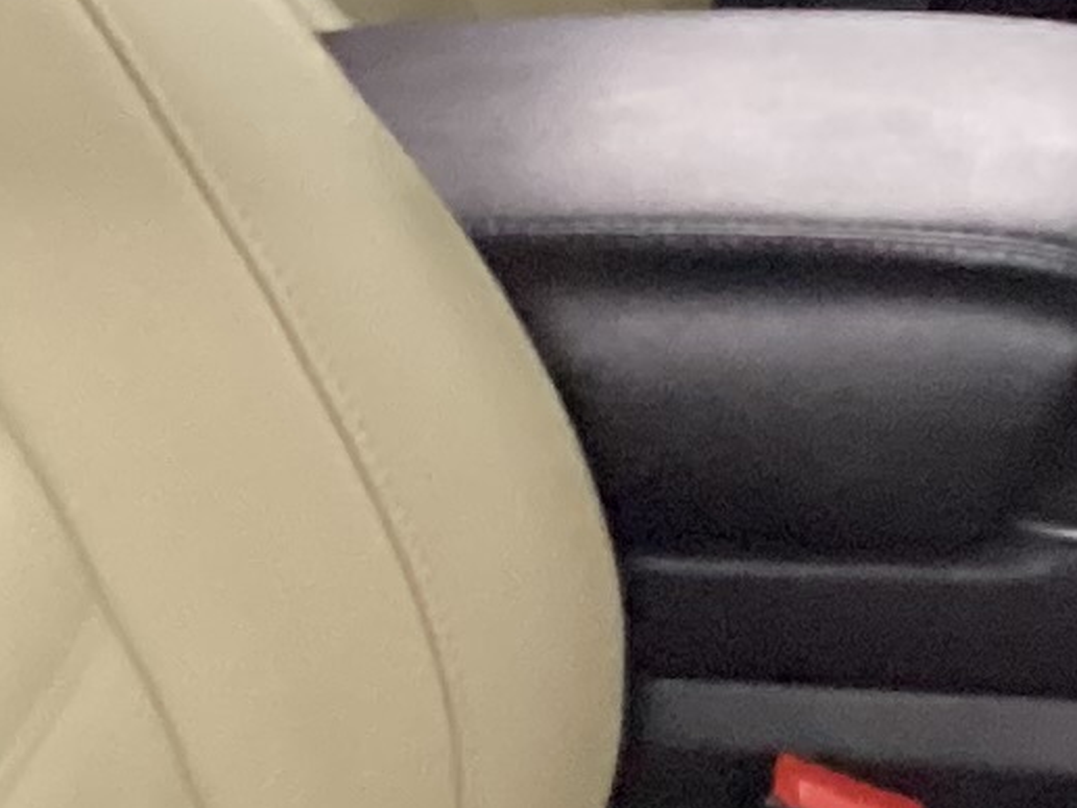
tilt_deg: -23.4
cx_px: 2068
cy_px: 286
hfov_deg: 9.5
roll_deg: +2.0
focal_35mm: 196
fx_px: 6098
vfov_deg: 7.6
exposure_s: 1/30
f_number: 2.4
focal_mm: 3.3
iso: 640
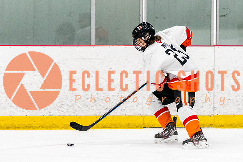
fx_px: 2149
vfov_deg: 4.3
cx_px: 170
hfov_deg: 6.5
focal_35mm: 318
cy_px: 81
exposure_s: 1/640
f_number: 2.8
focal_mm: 155
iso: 2200
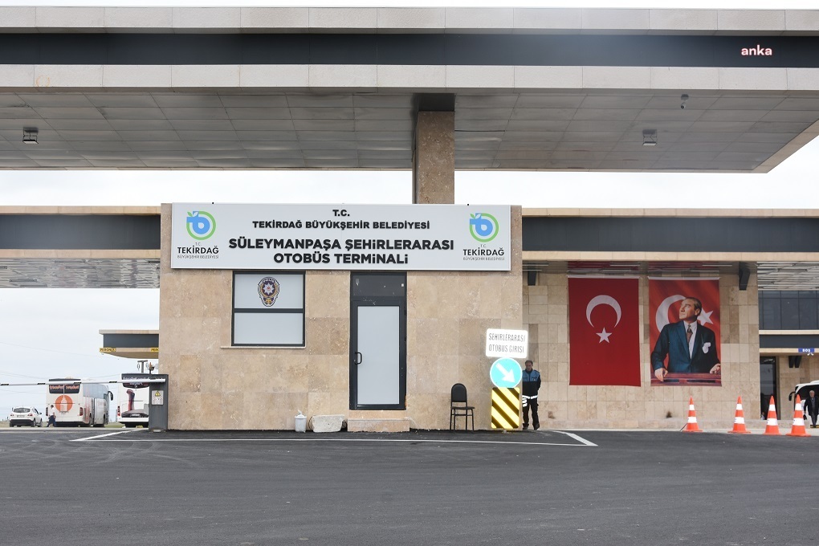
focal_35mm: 63
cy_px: 273
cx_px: 410
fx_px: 1433
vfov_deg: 21.6
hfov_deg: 31.9
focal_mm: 42
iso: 250
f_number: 8
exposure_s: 1/250
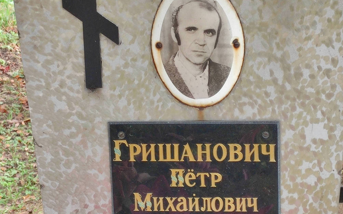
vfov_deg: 45.9
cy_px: 118
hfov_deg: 68.4
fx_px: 252
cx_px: 172
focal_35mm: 27
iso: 144
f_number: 1.79
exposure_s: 1/100
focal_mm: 4.7
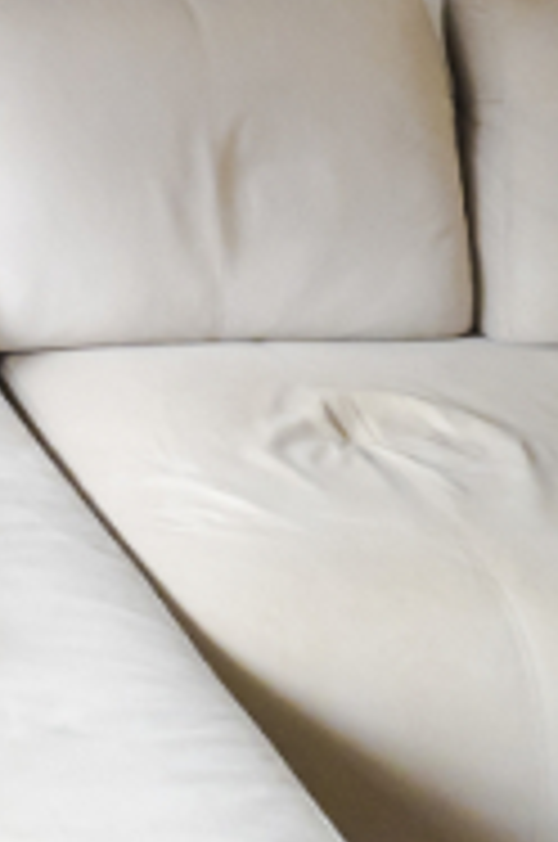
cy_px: -455
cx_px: -662
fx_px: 1820
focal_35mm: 78
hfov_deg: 13.8
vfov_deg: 21.4
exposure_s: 1/50
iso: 400
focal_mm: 7
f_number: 4
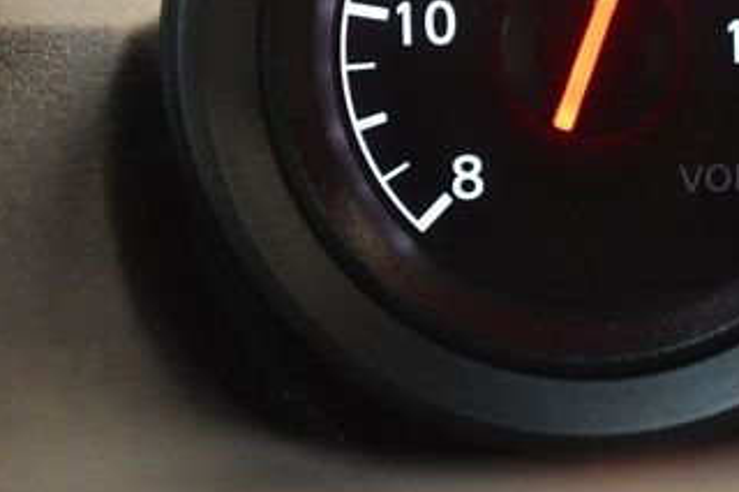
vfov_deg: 8.3
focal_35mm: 164
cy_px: 28
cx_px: 603
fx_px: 3365
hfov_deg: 12.5
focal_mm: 55
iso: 5600
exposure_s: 1/60
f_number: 5.6
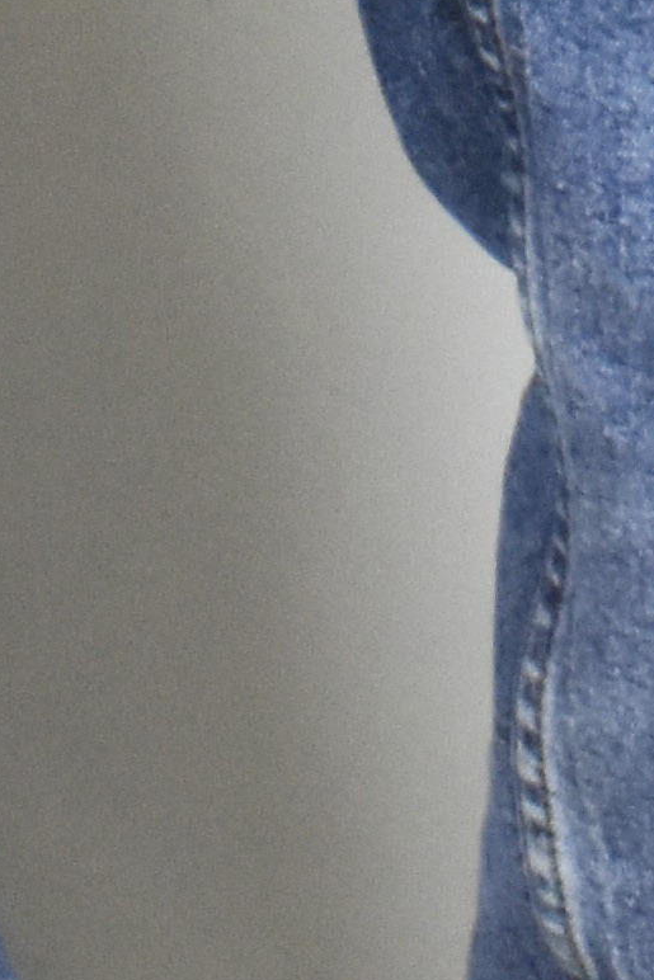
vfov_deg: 5.0
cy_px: -2658
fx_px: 10159
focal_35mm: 373
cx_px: 53
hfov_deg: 3.7
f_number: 18
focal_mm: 32
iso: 1600
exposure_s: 1/25
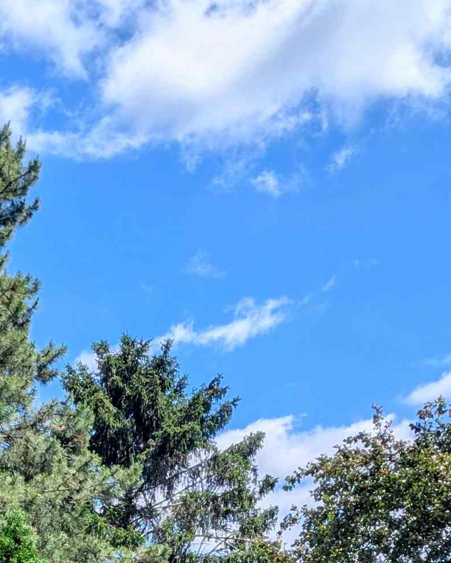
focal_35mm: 73
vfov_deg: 24.4
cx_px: 73
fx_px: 1217
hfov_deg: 20.7
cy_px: 615
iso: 42
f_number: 1.85
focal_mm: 6.81
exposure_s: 1/2410
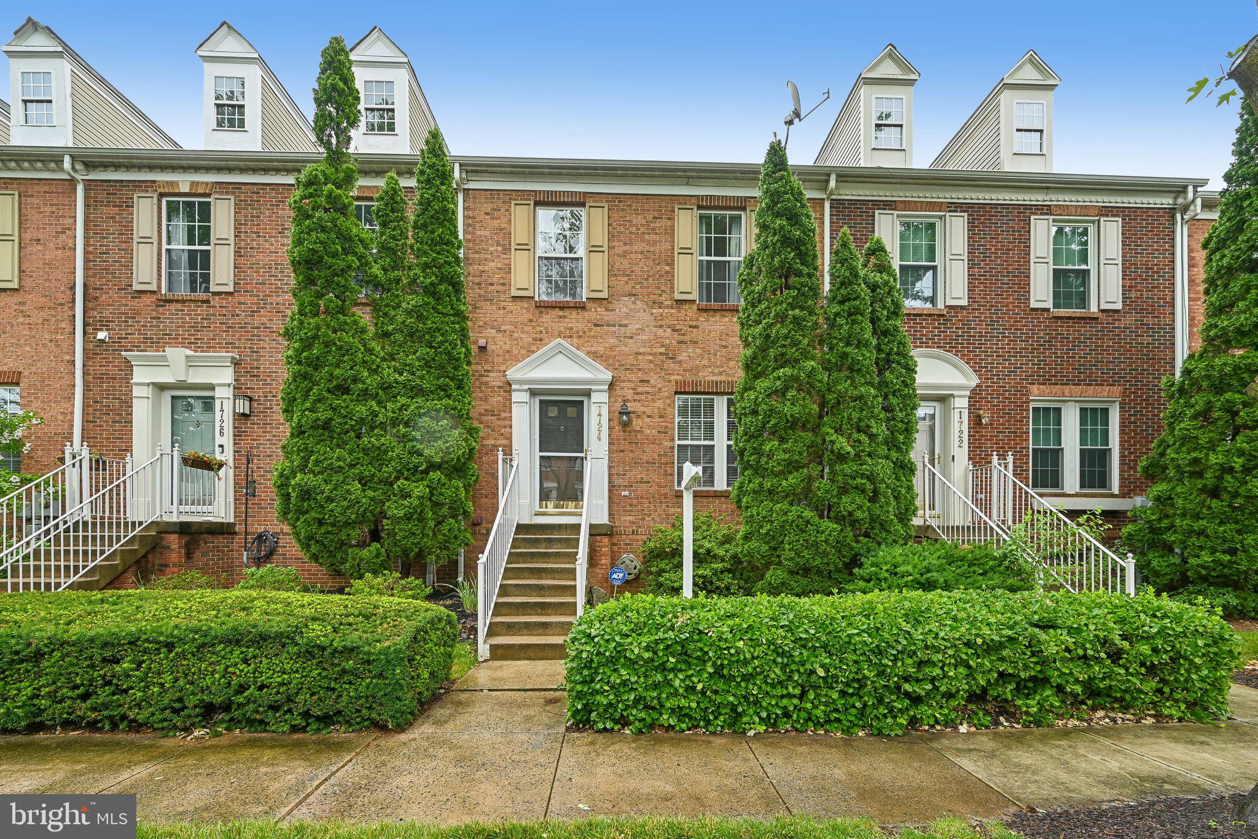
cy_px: 420
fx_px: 489
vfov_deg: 81.2
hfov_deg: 104.3
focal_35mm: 14
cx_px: 629
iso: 180
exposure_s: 1/15
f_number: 8
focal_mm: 14
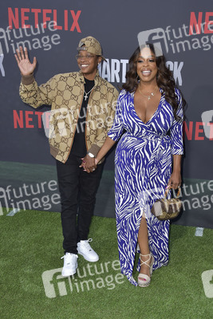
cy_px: 160
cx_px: 106
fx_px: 399
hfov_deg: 29.9
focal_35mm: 45
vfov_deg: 43.6
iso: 320
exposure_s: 1/250
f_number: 6.3
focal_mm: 45
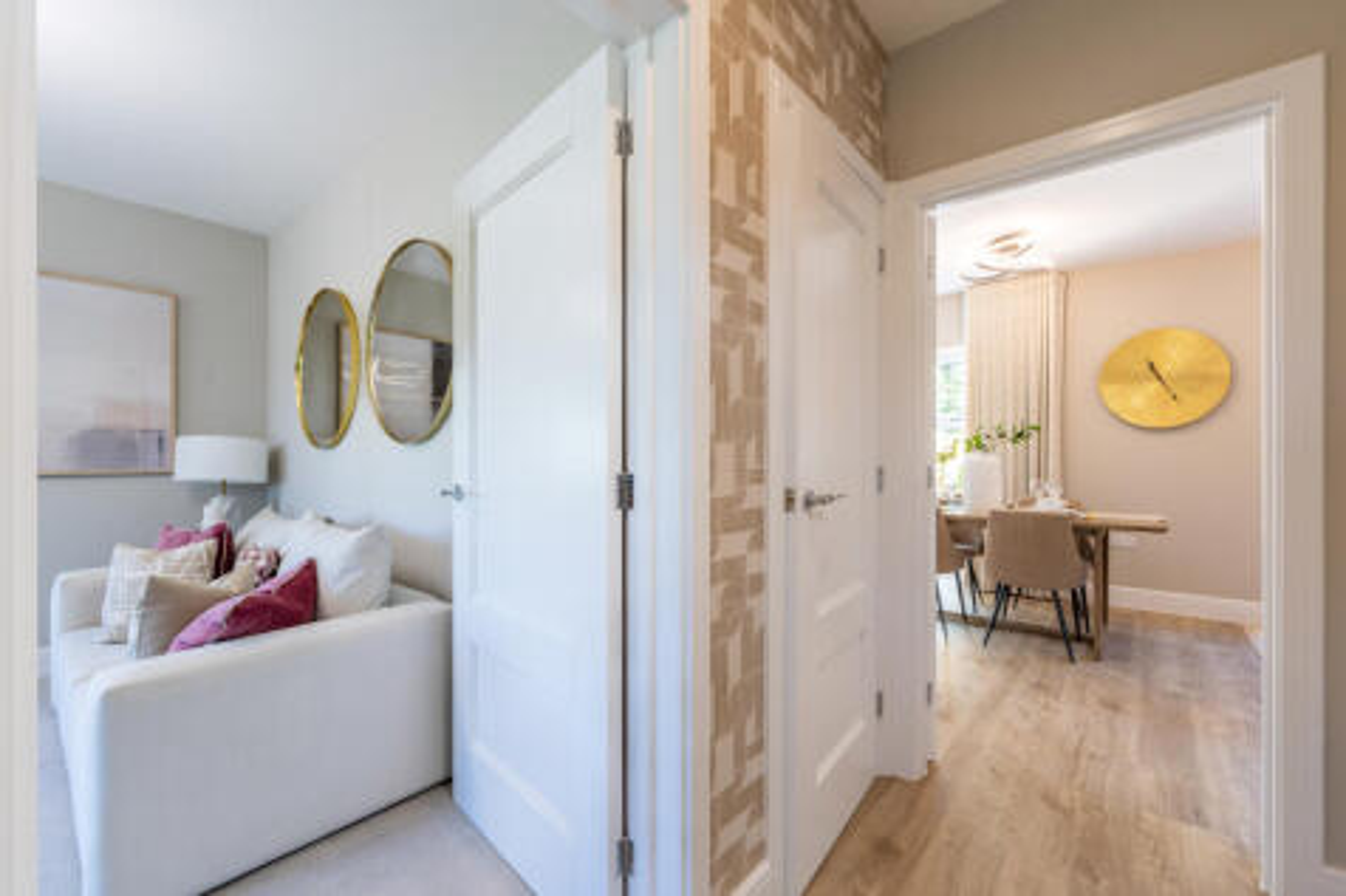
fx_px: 523
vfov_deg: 81.2
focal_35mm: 14
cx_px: 673
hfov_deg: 104.3
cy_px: 448
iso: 100
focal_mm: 14
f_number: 11
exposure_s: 1/3
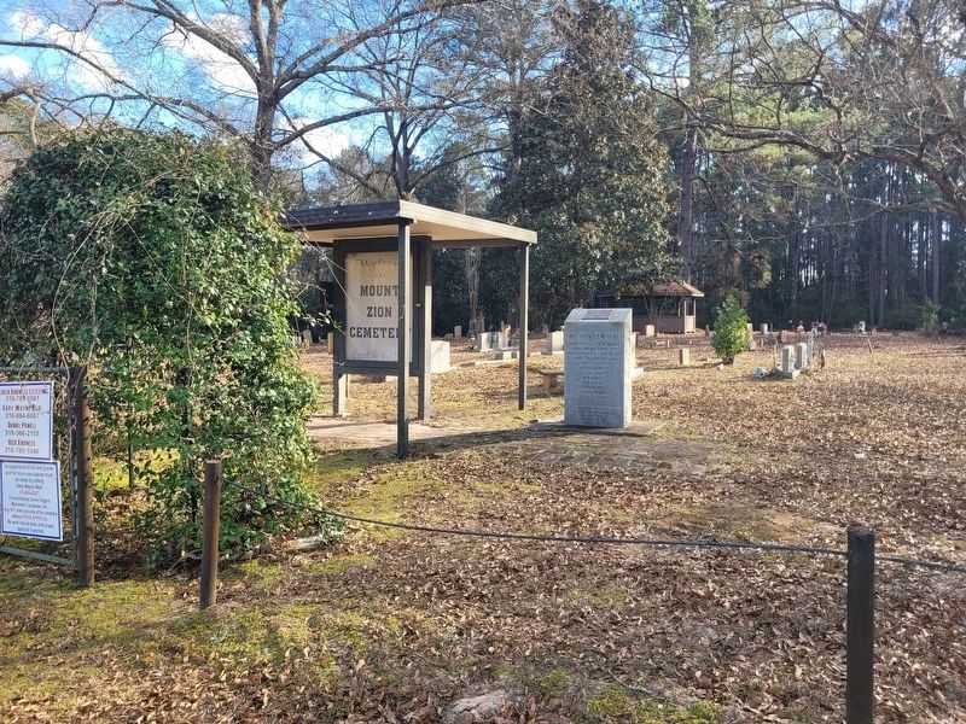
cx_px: 483
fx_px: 726
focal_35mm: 26
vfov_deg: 53.1
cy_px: 362
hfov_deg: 67.3
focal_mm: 5.4
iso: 40
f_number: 1.8
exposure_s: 1/412
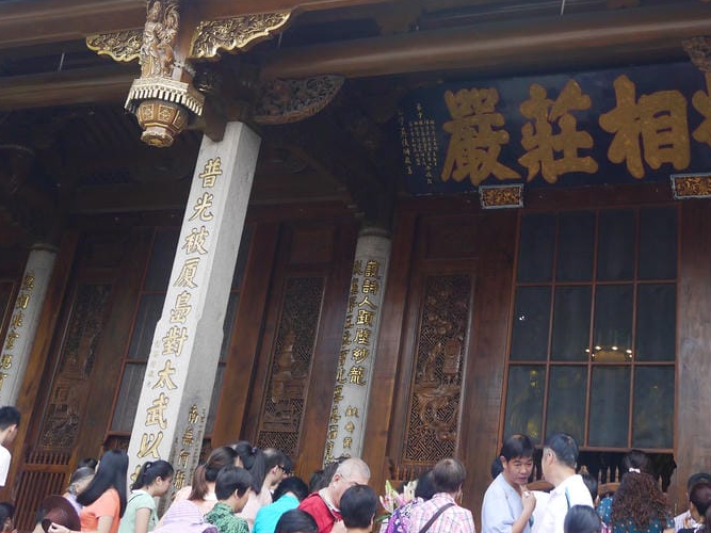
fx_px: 1109
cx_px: 496
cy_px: 75
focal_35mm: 54
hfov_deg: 35.1
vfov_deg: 26.3
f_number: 5
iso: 160
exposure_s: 1/200
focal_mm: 15
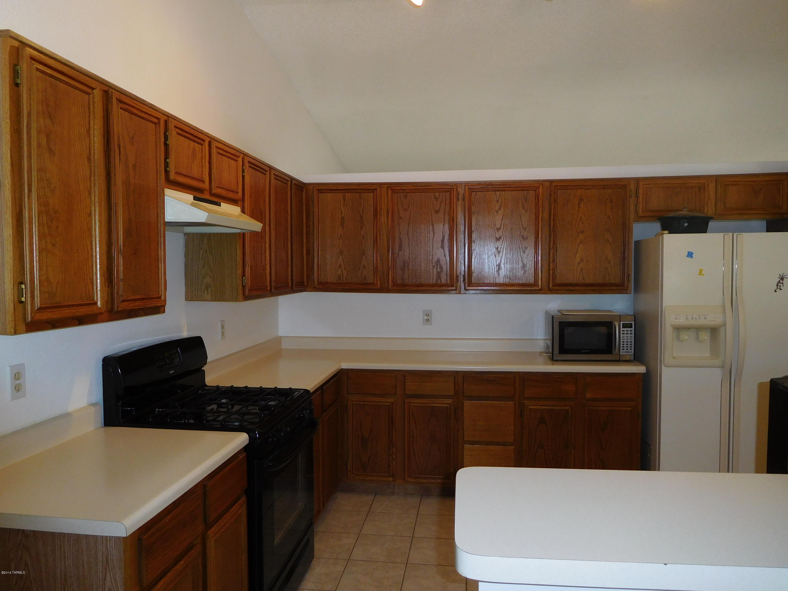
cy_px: 296
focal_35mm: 25
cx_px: 394
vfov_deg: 54.9
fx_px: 569
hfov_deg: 69.4
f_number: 3.4
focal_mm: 4.5
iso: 200
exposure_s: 1/30
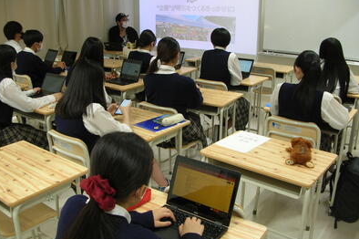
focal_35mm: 37
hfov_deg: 51.9
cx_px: 178
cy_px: 120
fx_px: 369
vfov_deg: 35.9
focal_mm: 5.8
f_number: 2.8
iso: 50
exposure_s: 1/9.4
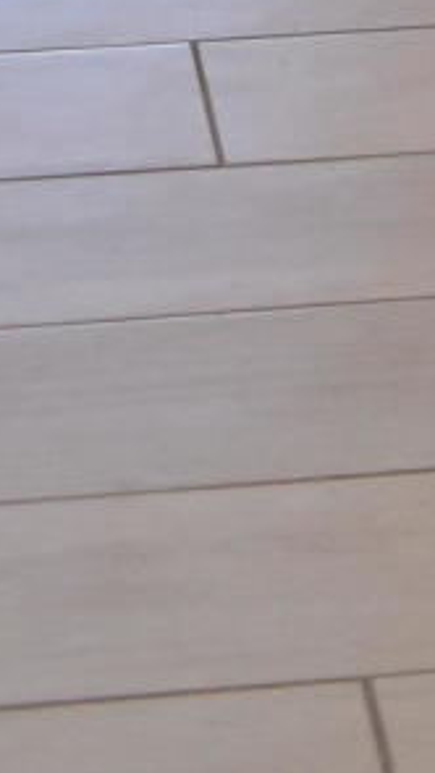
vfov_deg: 8.1
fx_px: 4366
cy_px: -1816
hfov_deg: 5.7
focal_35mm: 213
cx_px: 594
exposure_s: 1/200
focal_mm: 20
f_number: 5
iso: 560
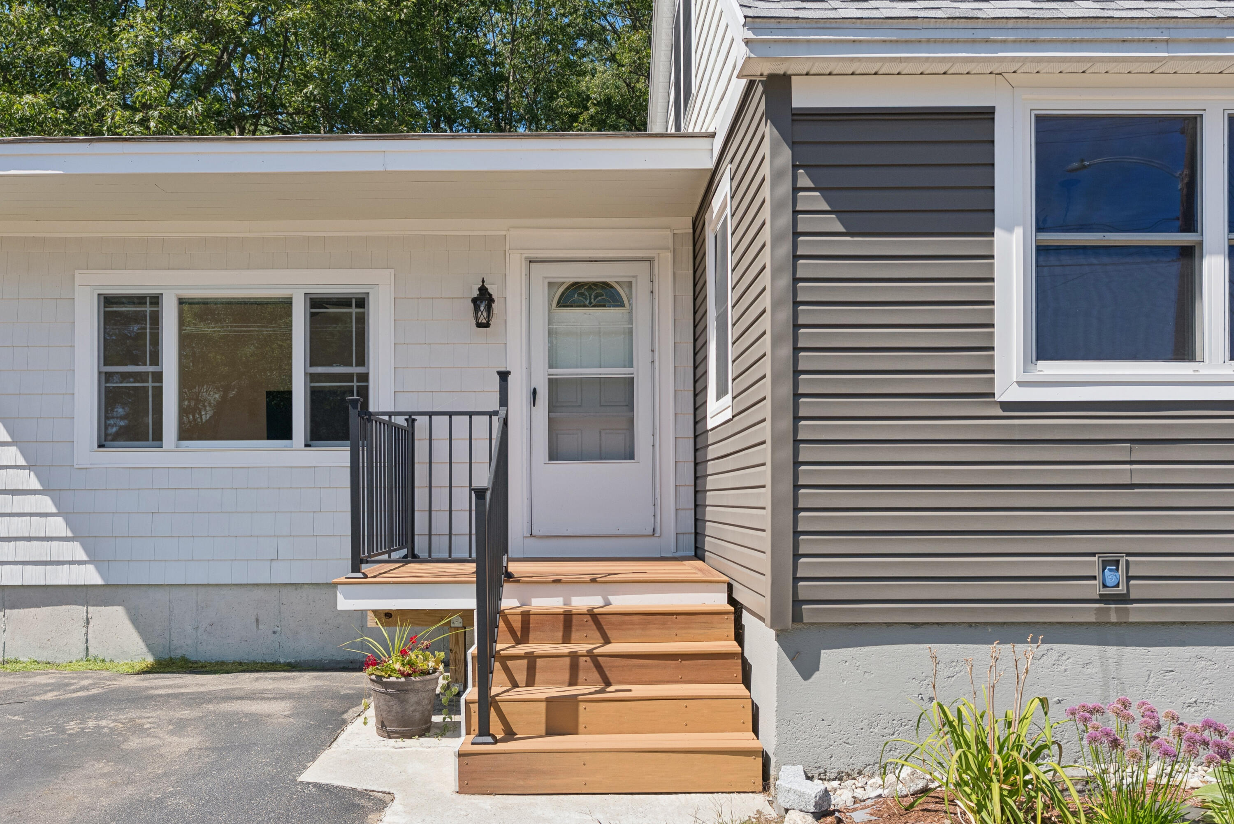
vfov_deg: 46.4
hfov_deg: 65.5
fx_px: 960
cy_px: 412
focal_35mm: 28
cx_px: 617
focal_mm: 28
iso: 320
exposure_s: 1/800
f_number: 7.1
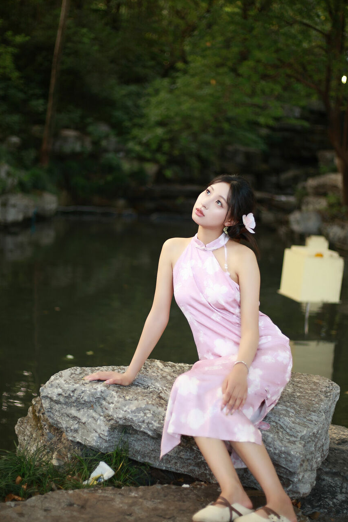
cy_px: 248
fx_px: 869
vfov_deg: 33.4
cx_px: 175
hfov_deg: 22.6
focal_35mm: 60
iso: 640
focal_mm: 50
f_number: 1.8
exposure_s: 1/200
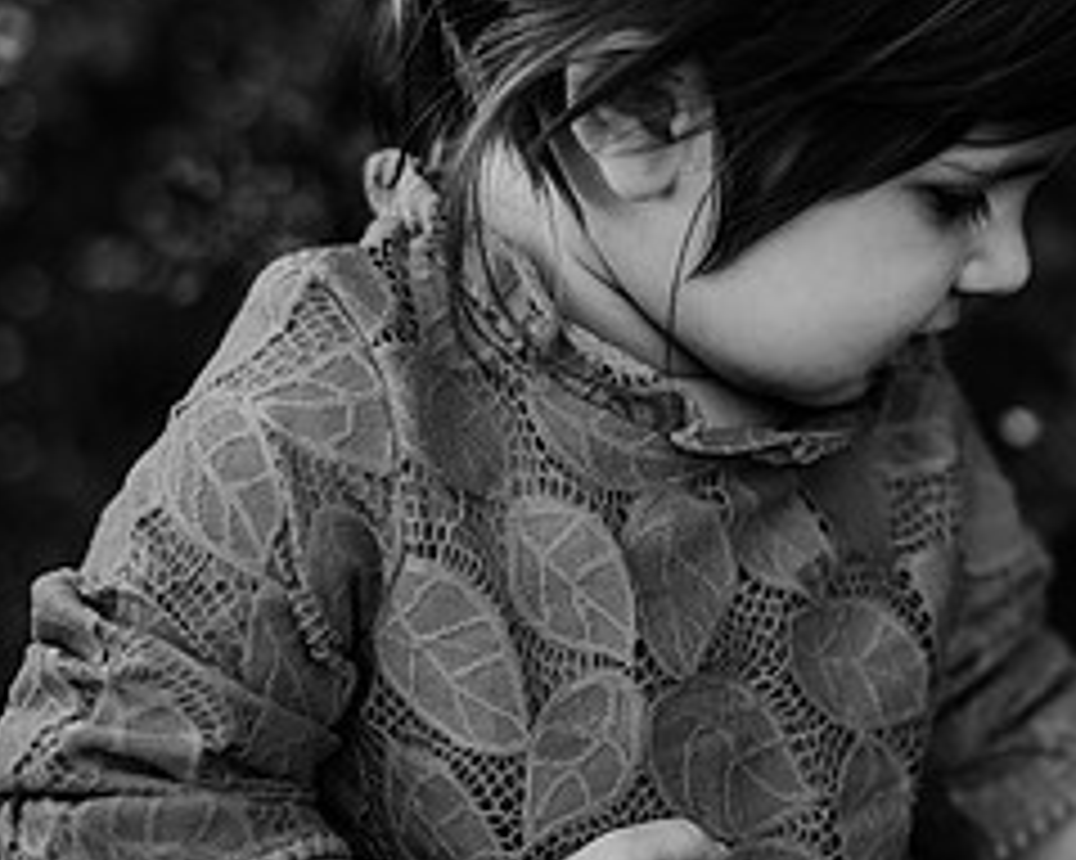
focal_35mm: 114
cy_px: 263
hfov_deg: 16.7
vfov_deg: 13.5
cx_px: 945
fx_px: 3629
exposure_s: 1/1000
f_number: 2
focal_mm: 50
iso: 160
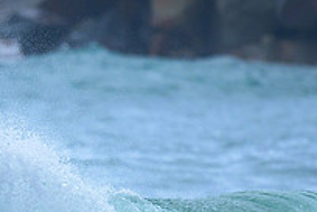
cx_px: -168
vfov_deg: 0.4
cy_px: 216
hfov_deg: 0.7
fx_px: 27586
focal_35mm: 3133
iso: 560
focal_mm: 800
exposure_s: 1/2000
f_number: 6.3
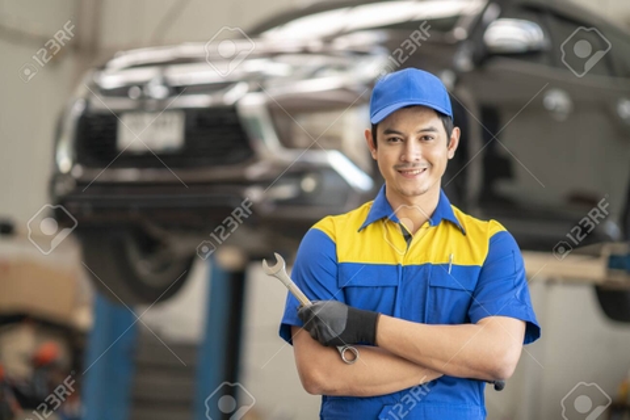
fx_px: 1487
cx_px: 315
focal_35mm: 85
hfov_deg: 23.9
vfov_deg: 16.1
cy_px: 210
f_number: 1.4
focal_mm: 85
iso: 100
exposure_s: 1/400
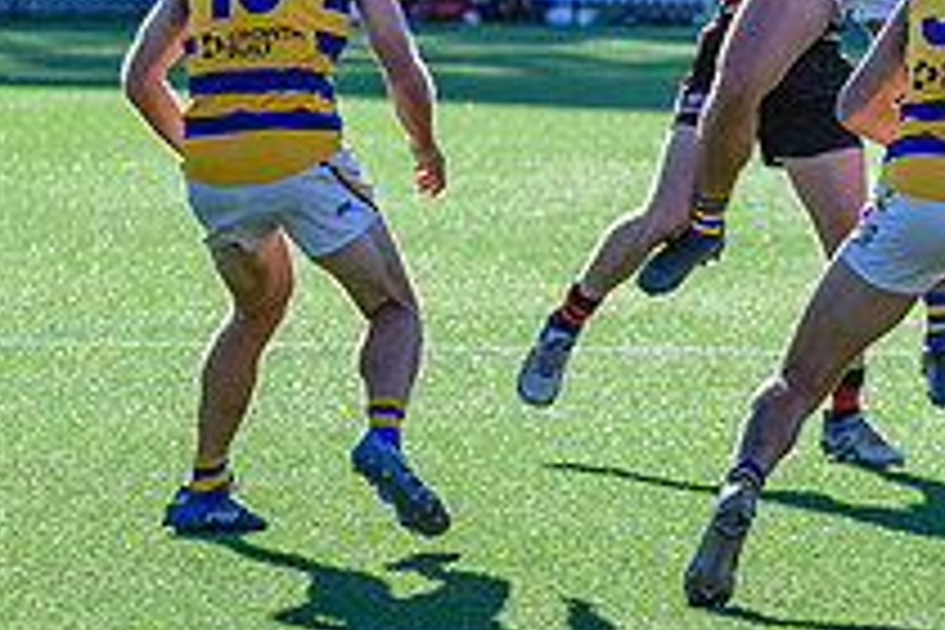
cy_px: 124
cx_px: 954
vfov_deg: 3.0
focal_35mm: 452
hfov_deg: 4.6
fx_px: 11864
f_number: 6.3
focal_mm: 150
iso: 800
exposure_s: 1/2000
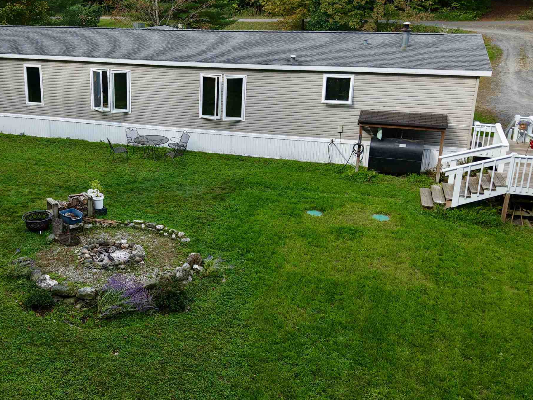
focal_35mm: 41
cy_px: 177
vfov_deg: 35.1
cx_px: 164
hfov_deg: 44.9
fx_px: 631
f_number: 1.8
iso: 120
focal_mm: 8.67
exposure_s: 1/30
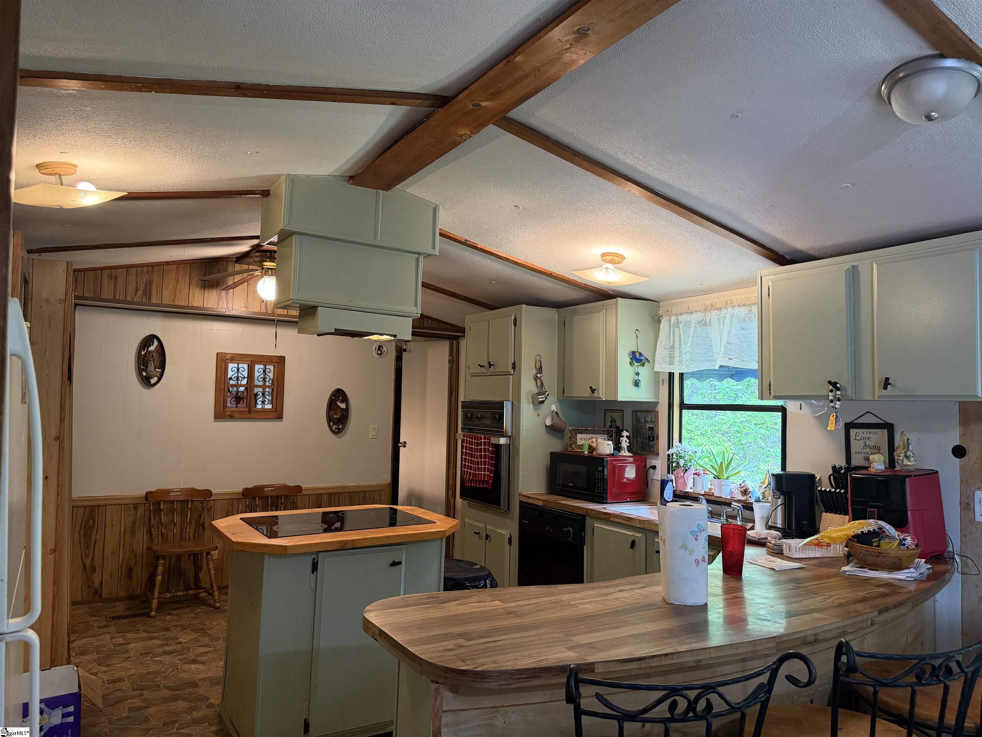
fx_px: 681
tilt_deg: +3.1
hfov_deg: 71.6
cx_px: 491
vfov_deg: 56.8
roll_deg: -0.3
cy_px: 368
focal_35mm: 24
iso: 320
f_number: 1.78
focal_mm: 6.76
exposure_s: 1/60
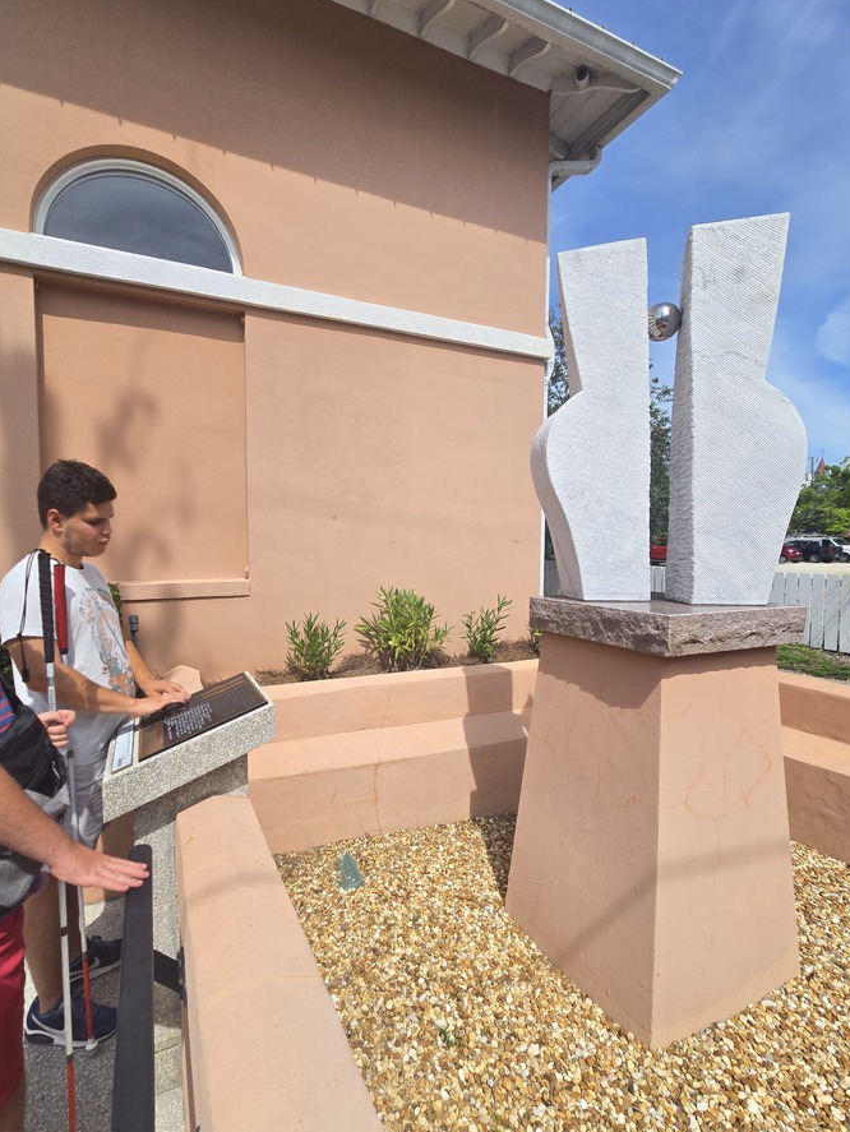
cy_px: 579
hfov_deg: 81.7
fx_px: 491
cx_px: 406
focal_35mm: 15
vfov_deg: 98.1
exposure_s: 1/2436
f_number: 2.2
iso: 50
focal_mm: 2.2
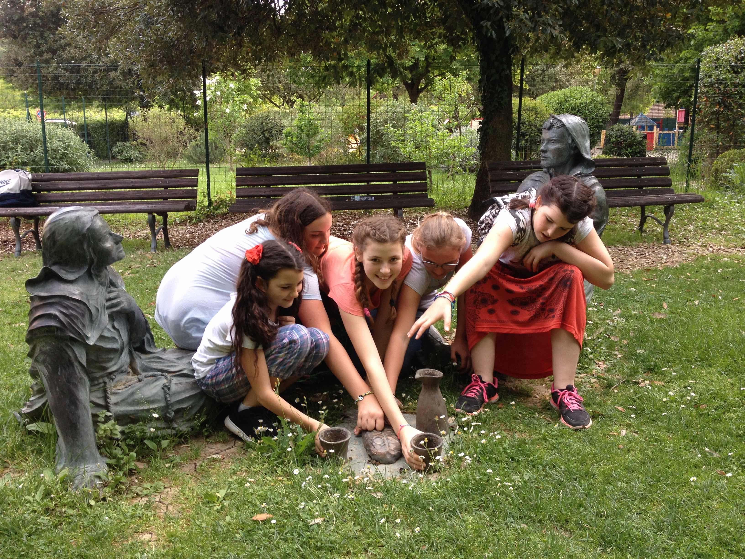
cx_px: 372
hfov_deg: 52.6
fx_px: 753
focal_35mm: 35
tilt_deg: -12.1
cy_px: 280
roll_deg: -0.7
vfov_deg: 40.7
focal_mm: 4.28
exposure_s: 1/60
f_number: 2.4
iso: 50
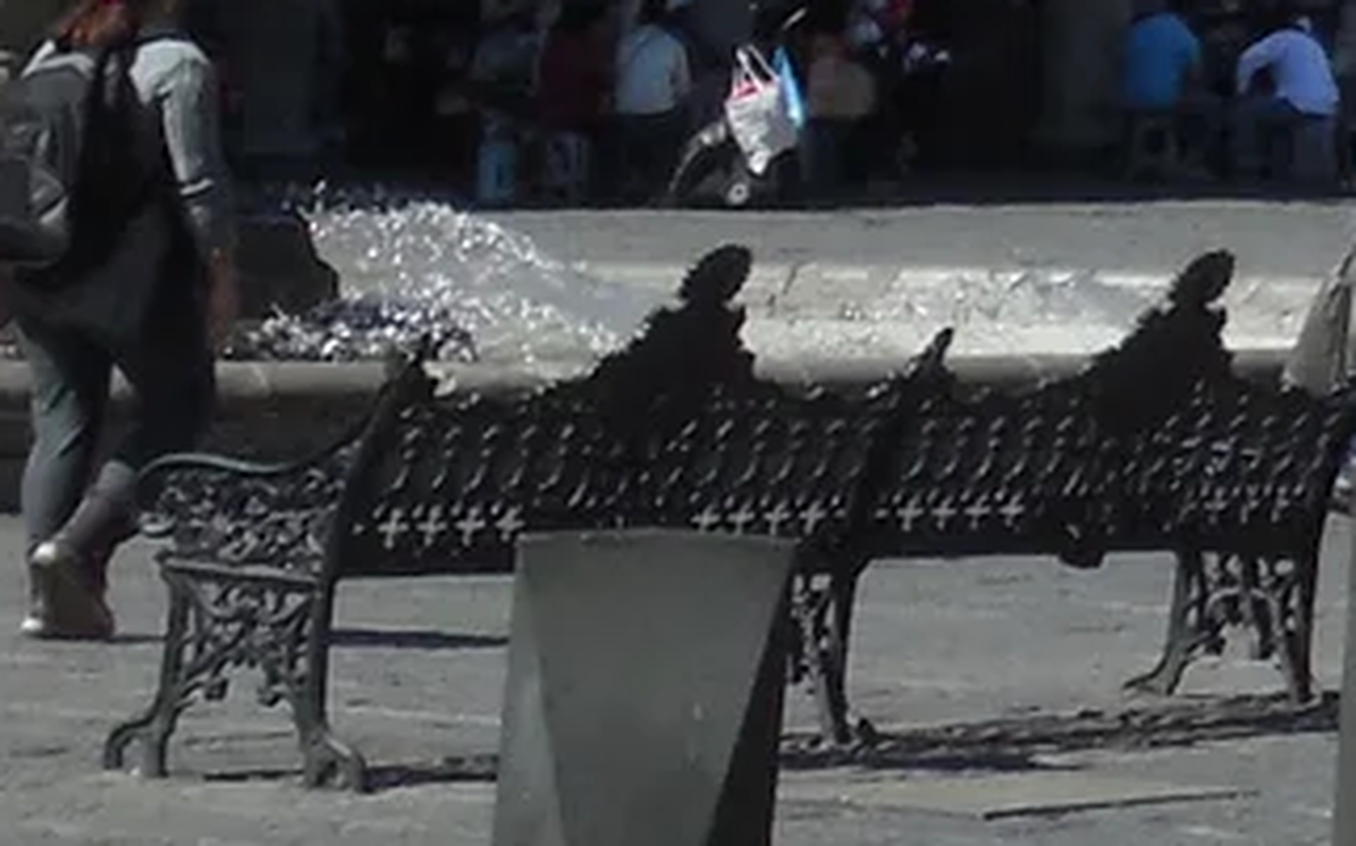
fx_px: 10270
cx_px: 3900
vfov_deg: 4.6
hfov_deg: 6.9
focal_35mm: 278
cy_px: -1536
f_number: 4.5
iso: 125
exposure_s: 1/800
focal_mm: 7.8
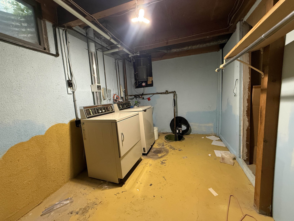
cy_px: 110
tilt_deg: -6.6
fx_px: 119
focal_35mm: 14
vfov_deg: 85.7
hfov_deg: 102.1
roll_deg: +2.7
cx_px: 147
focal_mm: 2.22
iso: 400
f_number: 2.2
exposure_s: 1/60
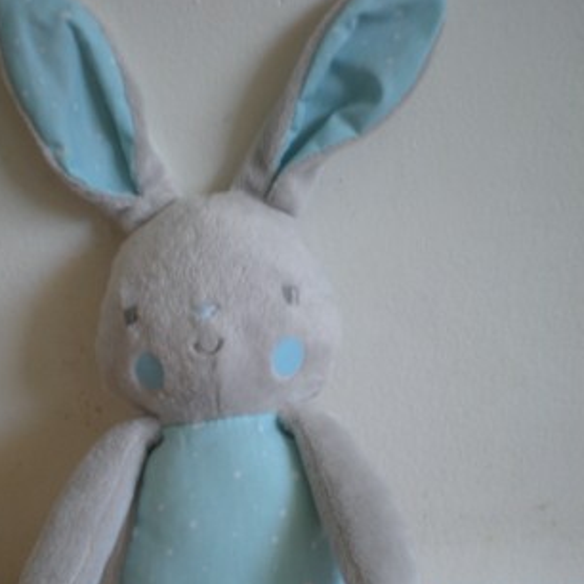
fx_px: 1088
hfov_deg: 30.0
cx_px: 239
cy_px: 397
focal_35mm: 57
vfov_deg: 29.8
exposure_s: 1/29.8
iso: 64
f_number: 3.1
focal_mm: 6.3
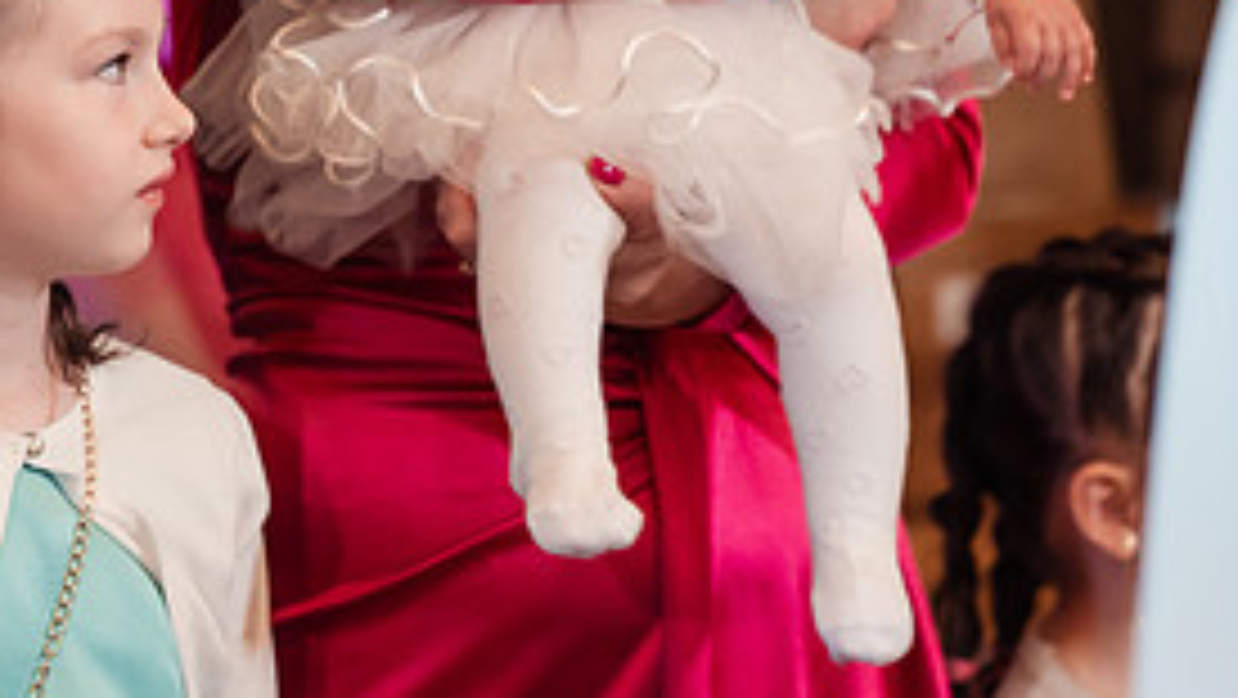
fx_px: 6601
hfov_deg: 10.7
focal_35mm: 201
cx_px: 153
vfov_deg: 6.0
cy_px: -88
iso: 1250
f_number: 2.2
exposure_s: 1/200
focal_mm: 85
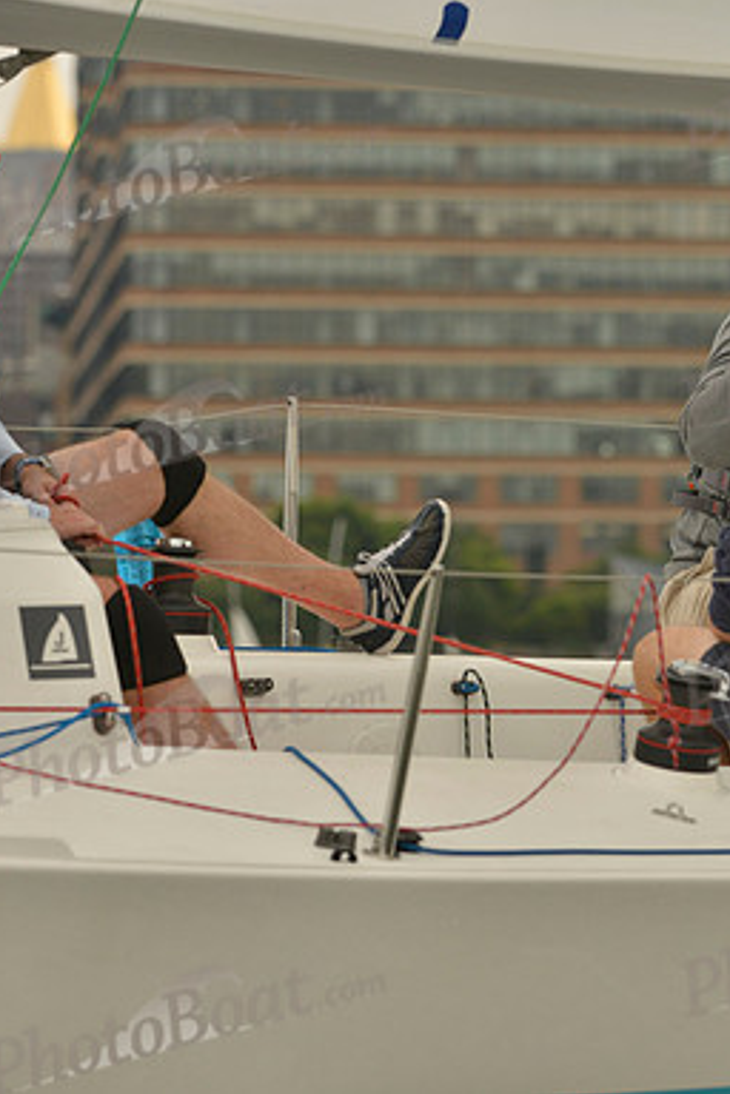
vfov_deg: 6.8
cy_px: 546
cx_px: 536
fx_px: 9185
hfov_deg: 4.5
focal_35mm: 302
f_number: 6.3
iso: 400
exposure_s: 1/1250
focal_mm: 200
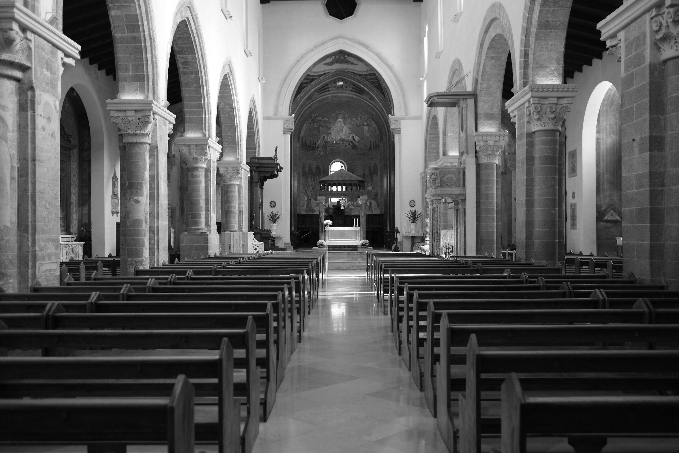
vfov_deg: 37.9
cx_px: 340
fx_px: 660
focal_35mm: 35
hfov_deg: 54.4
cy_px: 226
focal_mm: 35
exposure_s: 1/60
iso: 1600
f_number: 2.8
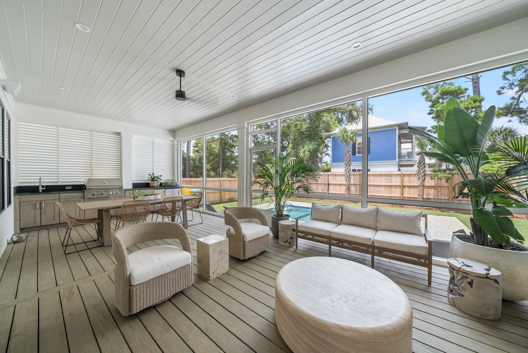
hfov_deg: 112.6
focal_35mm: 12
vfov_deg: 90.1
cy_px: 176
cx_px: 264
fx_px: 176
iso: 64
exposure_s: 1/4
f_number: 7.1
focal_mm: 12
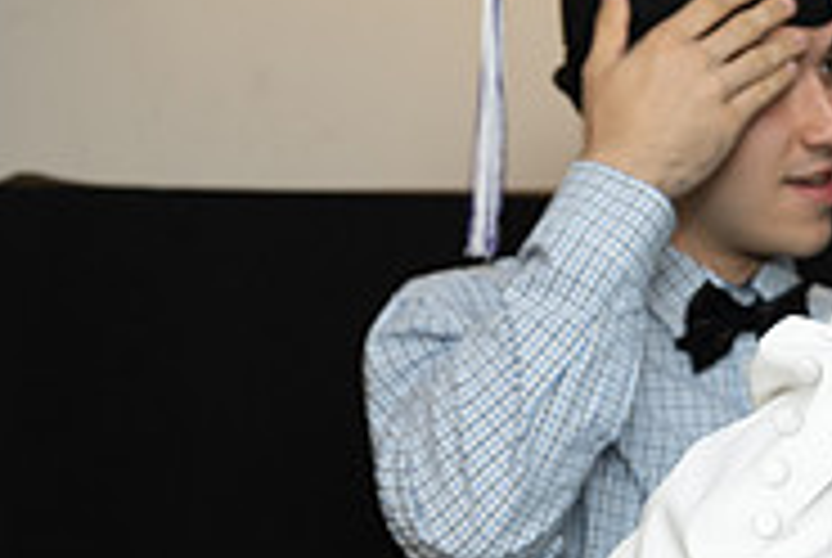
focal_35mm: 119
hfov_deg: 16.0
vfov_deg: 11.5
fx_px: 2755
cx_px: 1183
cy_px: 547
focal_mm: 38
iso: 640
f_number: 5.6
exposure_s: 1/80
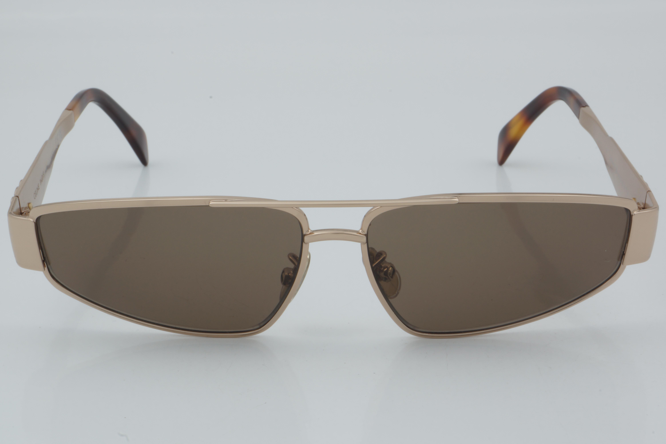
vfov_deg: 16.6
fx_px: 1526
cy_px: 222
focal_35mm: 82
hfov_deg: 24.6
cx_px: 333
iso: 100
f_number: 32
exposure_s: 1/4
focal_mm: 55
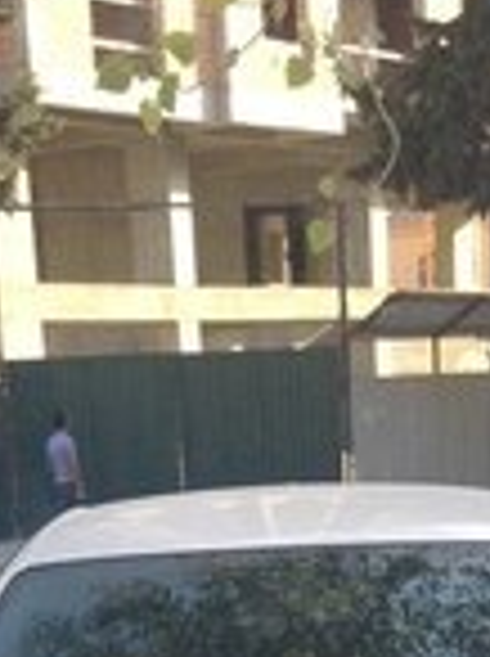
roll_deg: +2.5
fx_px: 2120
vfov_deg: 15.8
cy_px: 1048
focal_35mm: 112
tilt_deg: -22.6
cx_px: 326
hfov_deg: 13.2
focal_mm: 3.3
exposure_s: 1/185
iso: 25
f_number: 2.4
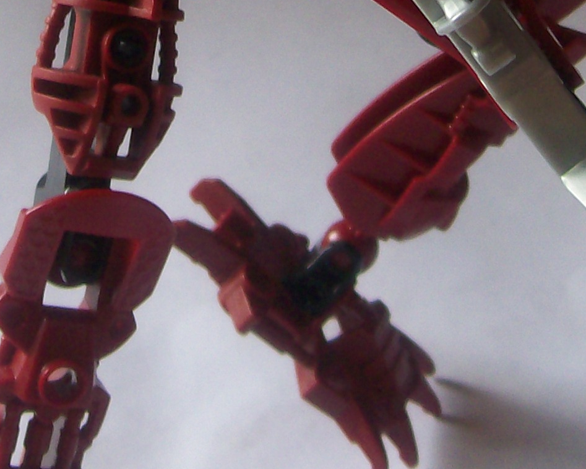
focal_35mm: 114
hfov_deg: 16.7
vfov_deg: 13.0
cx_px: 129
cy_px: -157
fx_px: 1978
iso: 80
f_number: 2.7
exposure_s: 1/109
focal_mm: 6
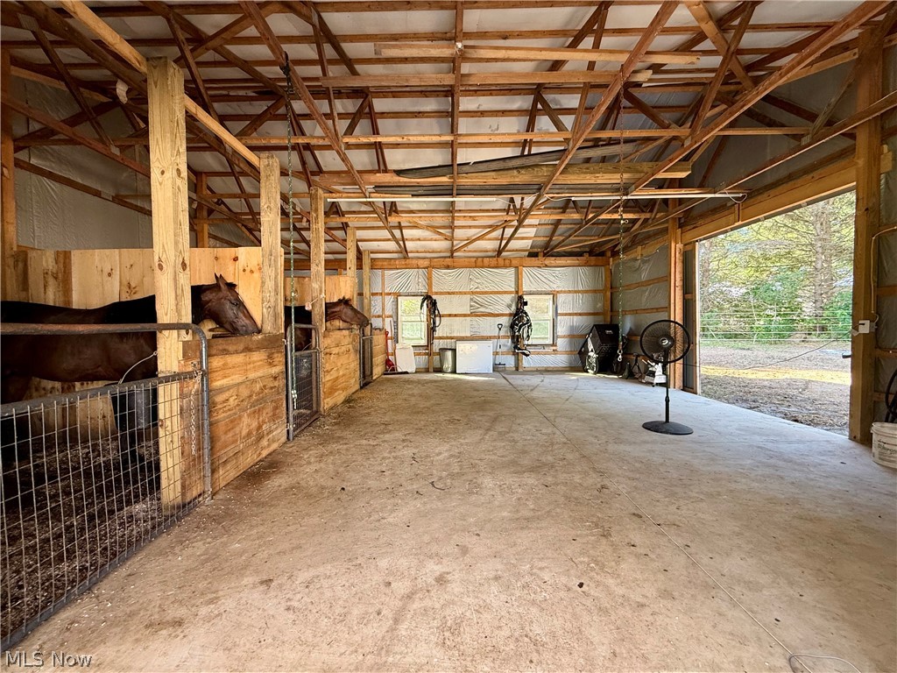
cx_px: 448
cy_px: 336
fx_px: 363
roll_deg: +1.1
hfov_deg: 102.1
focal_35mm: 14
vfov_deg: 85.7
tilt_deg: -0.5
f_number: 2.2
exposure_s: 1/99
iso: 160
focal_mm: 2.22
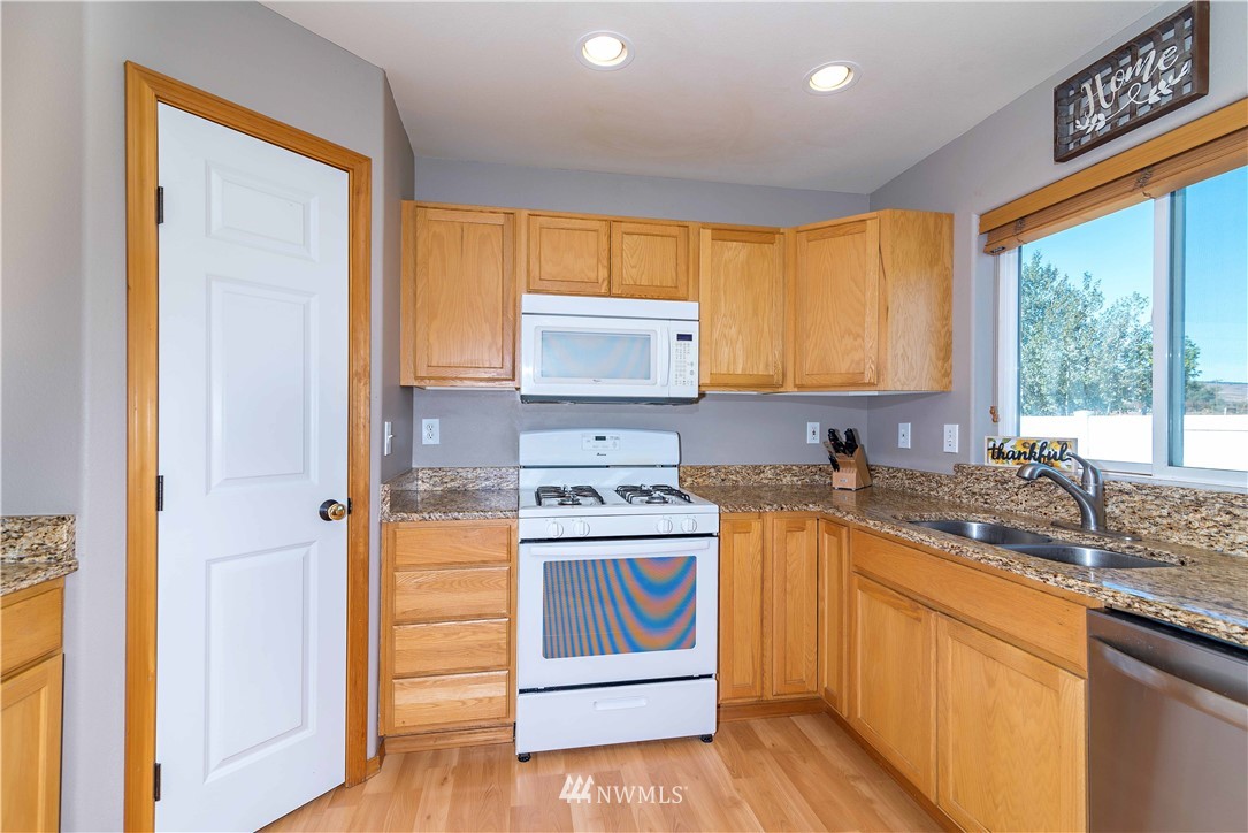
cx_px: 624
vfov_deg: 73.8
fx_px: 555
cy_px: 416
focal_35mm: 16
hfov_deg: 96.7
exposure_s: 1/125
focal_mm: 16
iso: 200
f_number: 6.3
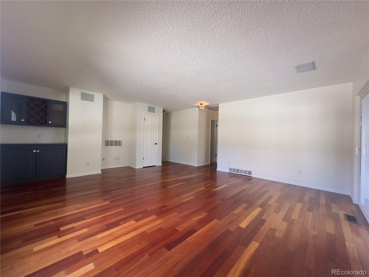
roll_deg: -1.6
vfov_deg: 85.7
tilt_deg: -0.9
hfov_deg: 102.1
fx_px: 149
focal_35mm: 14
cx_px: 184
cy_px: 138
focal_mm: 2.22
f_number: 2.2
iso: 125
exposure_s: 1/99
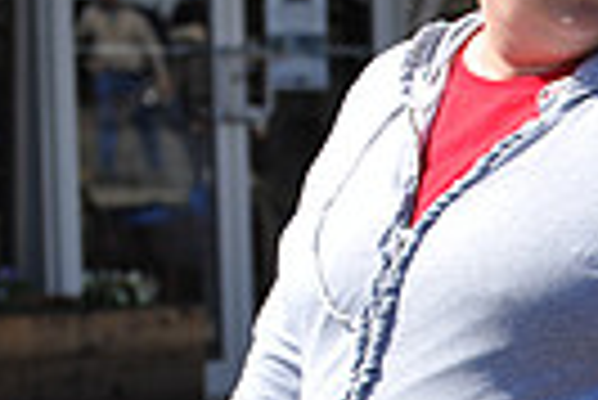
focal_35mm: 305
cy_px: 796
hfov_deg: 6.5
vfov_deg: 4.5
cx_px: 1241
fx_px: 5072
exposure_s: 1/640
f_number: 5
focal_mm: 70
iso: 200
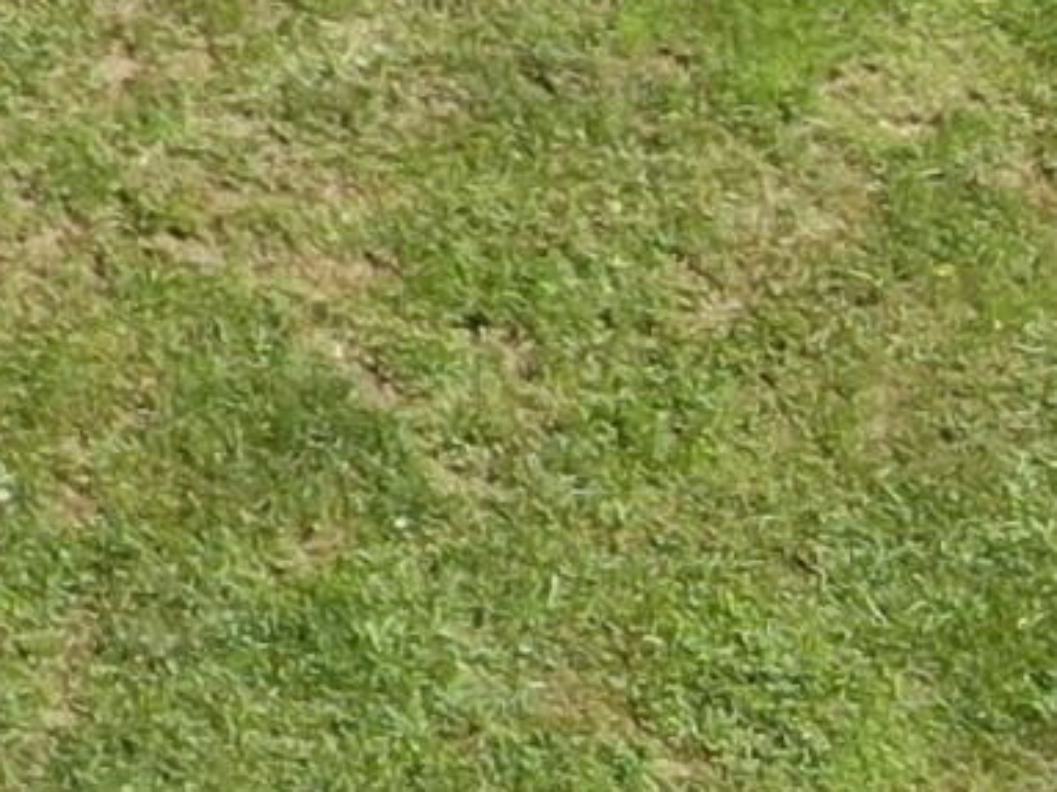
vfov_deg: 3.8
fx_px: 11478
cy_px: -1741
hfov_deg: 5.0
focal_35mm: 376
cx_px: -2346
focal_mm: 8.6
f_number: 3.8
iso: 100
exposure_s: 1/240
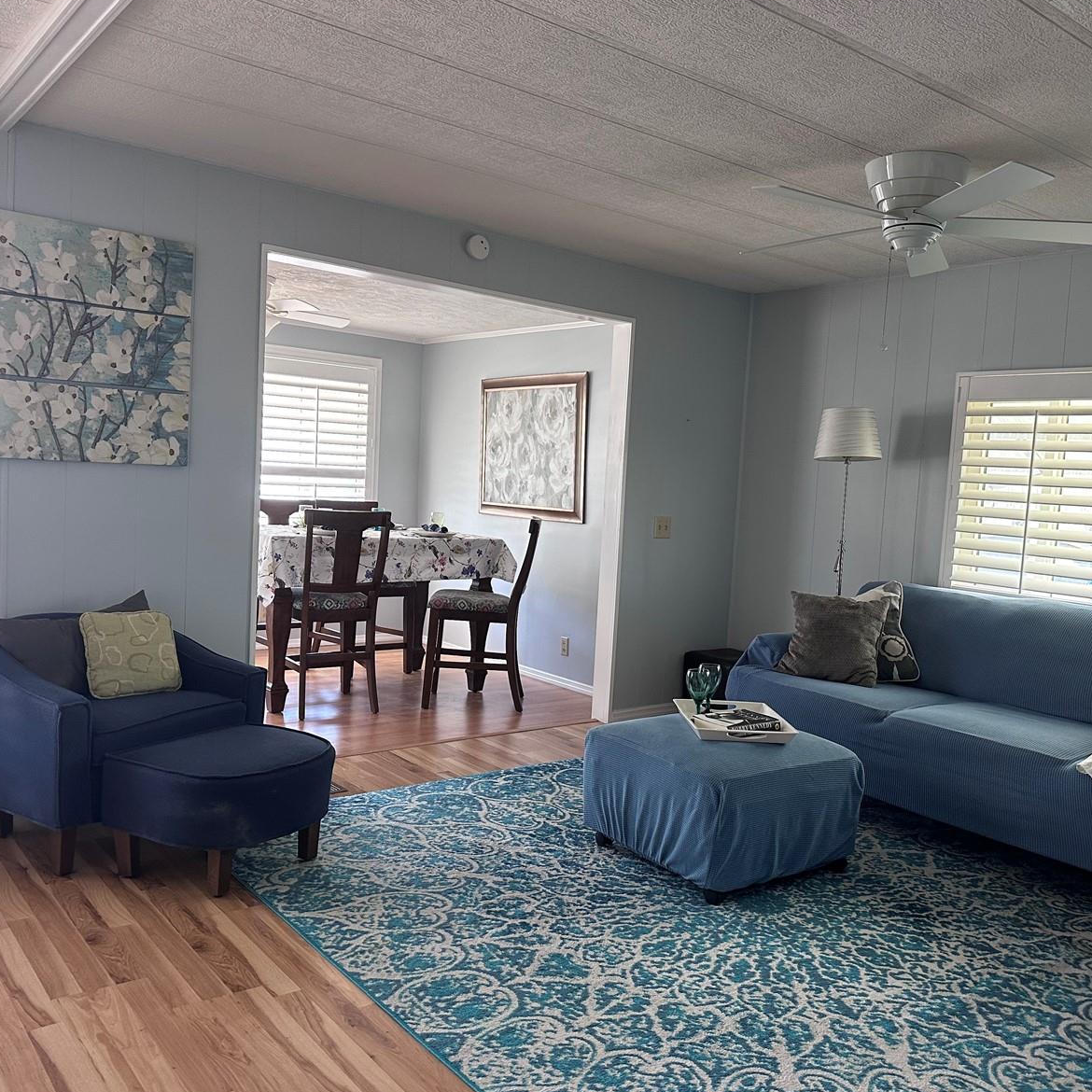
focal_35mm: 29
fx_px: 1035
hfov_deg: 55.4
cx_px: 620
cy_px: 546
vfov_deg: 55.6
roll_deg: -3.0
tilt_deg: -4.3
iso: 250
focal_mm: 6.86
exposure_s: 1/109
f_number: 1.78
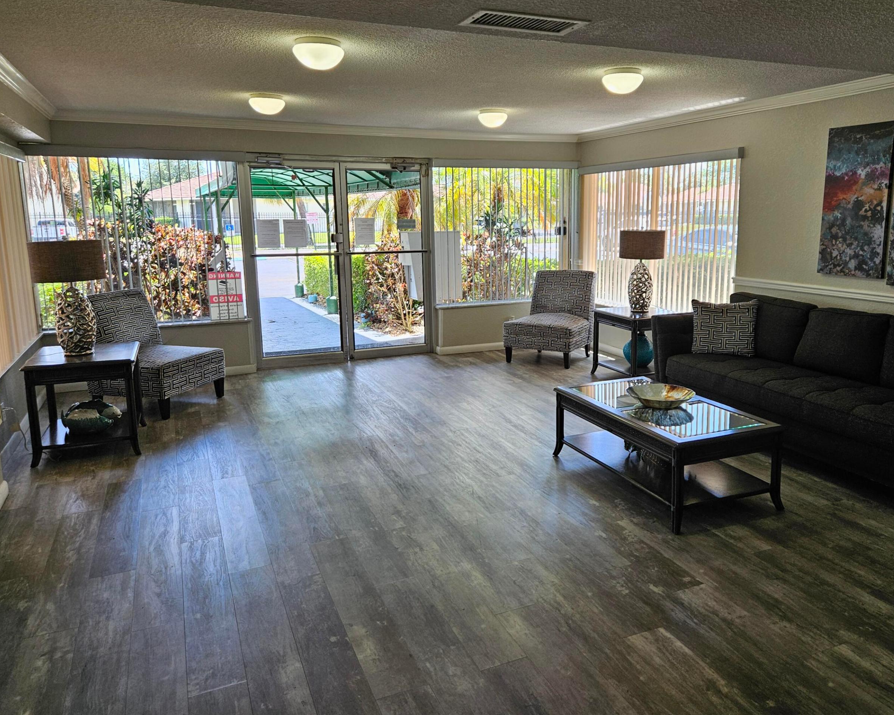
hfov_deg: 63.7
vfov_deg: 53.1
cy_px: 336
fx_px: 714
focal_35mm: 27
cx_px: 517
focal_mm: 5.4
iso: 50
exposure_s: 1/120
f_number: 1.8
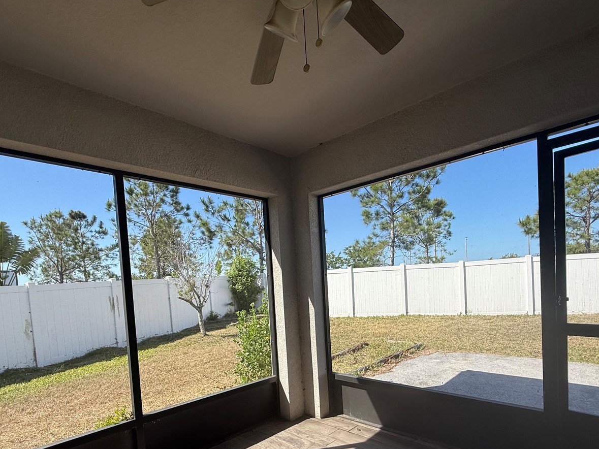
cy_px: 298
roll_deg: +3.2
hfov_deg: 84.7
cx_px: 301
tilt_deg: -2.4
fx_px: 329
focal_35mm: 19
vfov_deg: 66.9
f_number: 2.2
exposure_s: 1/1087
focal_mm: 2.22
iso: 50
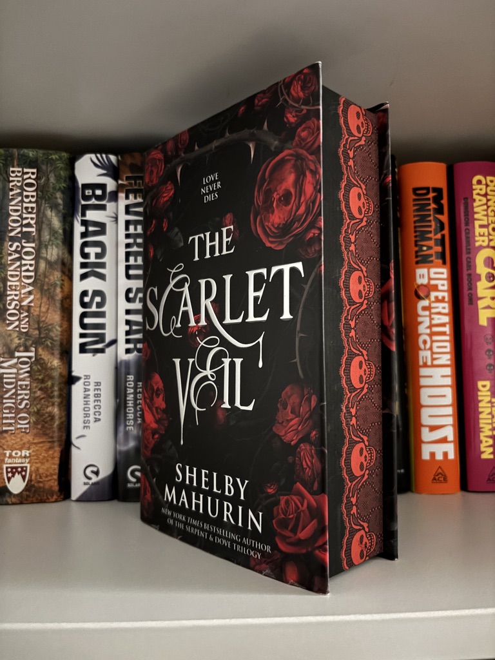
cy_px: 330
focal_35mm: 26
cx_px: 248
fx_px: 496
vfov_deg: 67.3
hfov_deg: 53.1
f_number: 1.6
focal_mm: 5.96
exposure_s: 1/9
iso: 1000
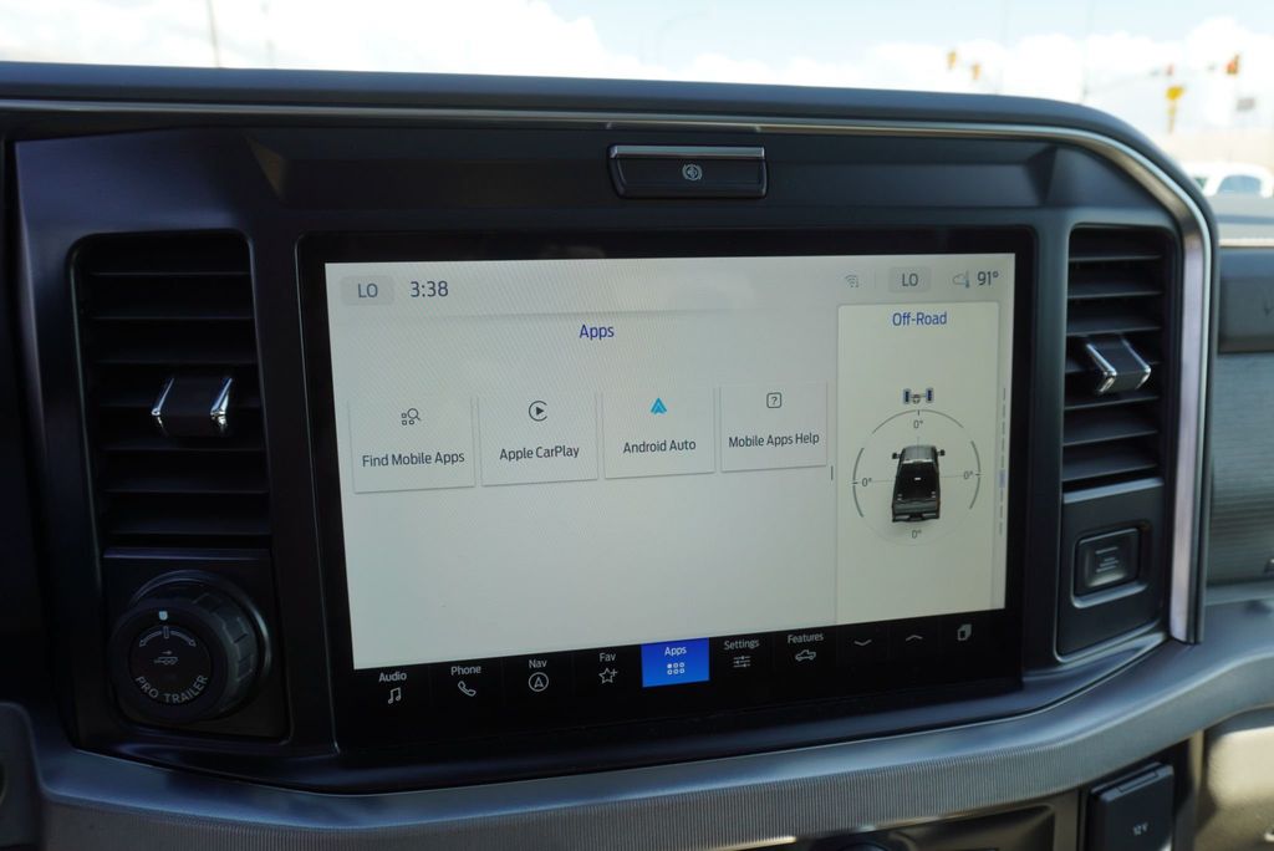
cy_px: 426
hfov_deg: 73.7
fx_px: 850
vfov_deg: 53.2
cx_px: 637
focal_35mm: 24
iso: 100
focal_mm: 16
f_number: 5.6
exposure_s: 1/125
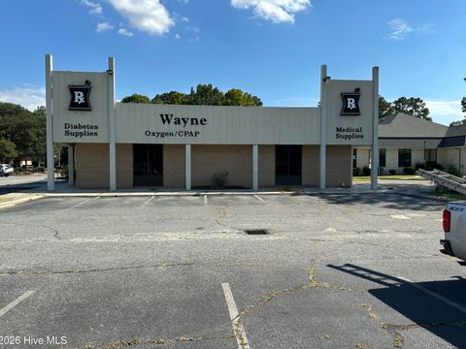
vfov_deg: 54.9
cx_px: 232
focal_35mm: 25
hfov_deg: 69.4
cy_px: 175
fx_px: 337
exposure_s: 1/4184
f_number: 1.78
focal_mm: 6.86
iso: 80
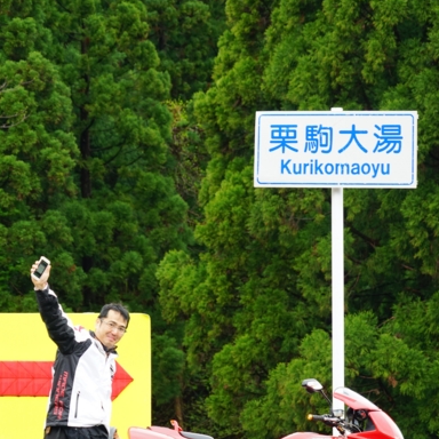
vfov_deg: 8.4
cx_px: 257
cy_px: 289
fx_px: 2999
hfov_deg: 8.4
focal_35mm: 209
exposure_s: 1/125
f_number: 6.3
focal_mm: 118
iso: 400
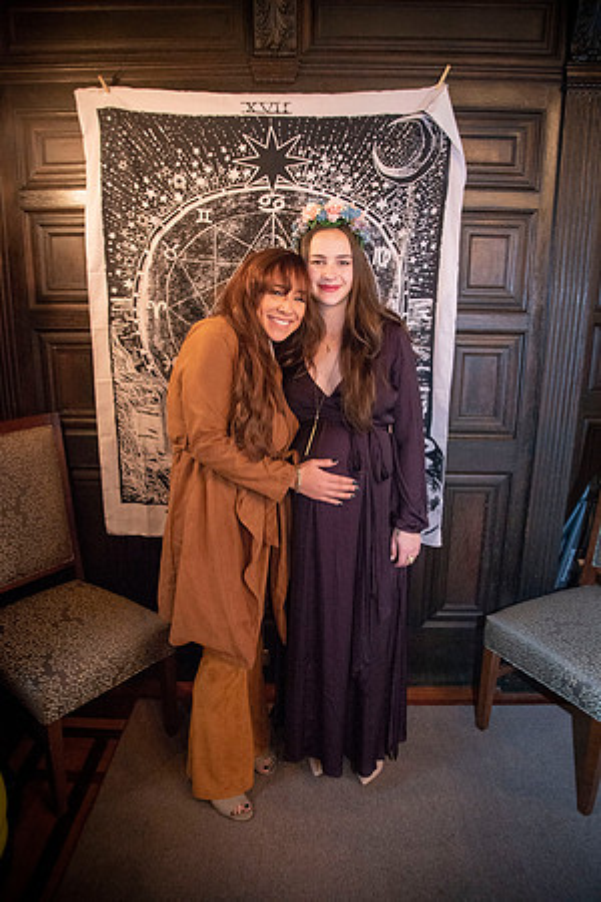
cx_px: 300
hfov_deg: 53.1
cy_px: 451
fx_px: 601
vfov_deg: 73.7
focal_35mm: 24
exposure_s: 1/200
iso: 3200
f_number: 4
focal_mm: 24
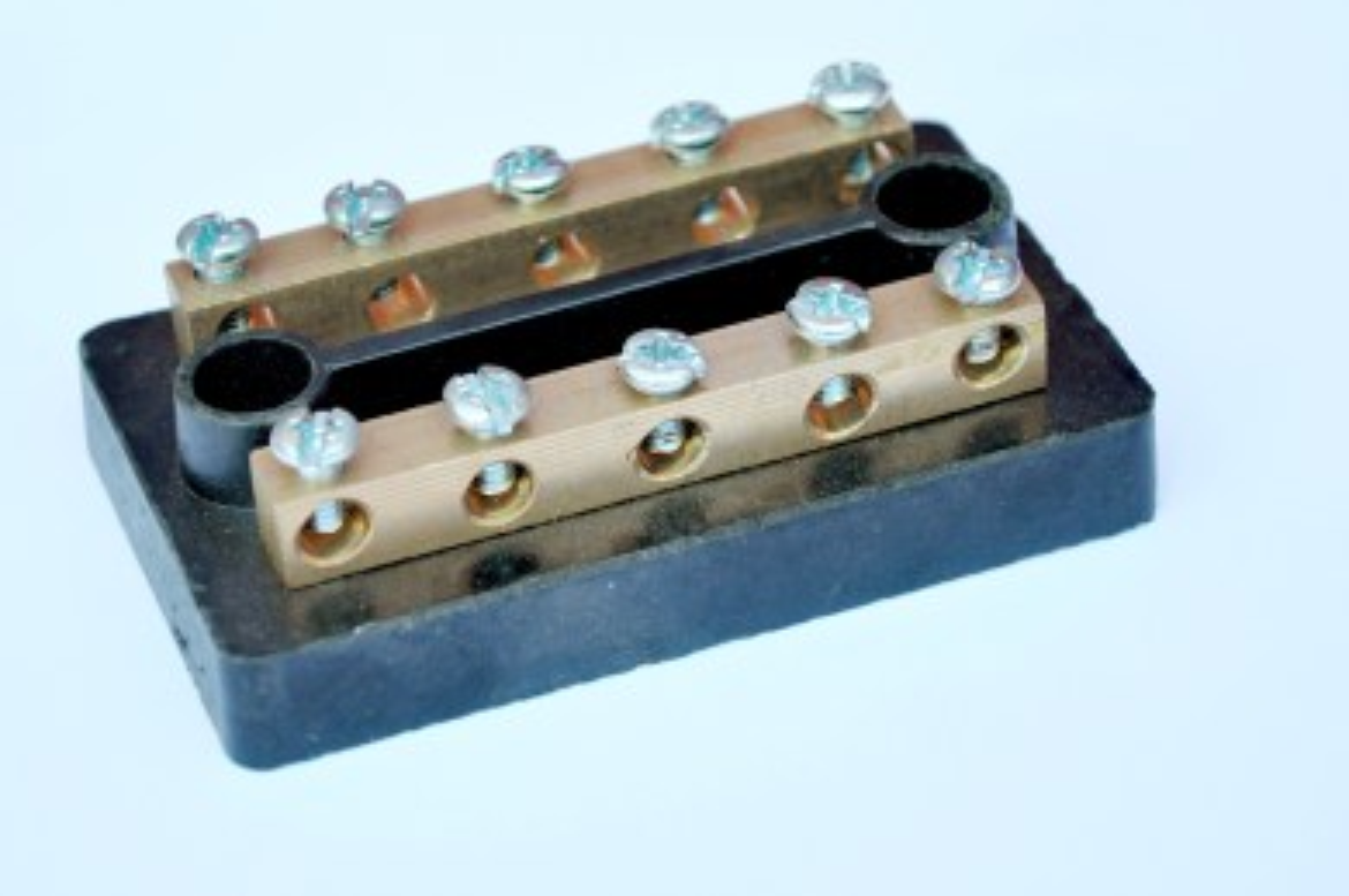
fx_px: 4323
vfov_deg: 11.8
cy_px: 439
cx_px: 664
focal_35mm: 116
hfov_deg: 17.7
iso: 200
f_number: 5.3
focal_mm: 75
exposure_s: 1/400
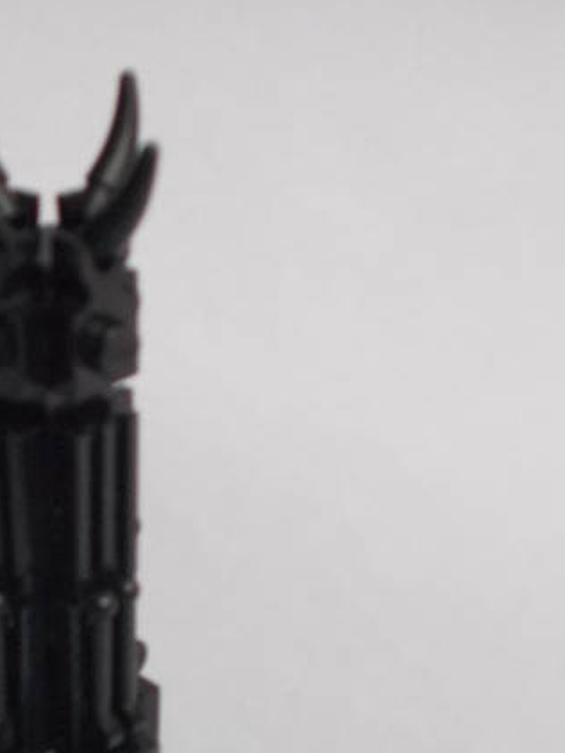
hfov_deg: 15.6
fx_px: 2045
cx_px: 67
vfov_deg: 20.7
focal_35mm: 94
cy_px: 585
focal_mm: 7.9
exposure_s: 1/30
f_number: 4.2
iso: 200
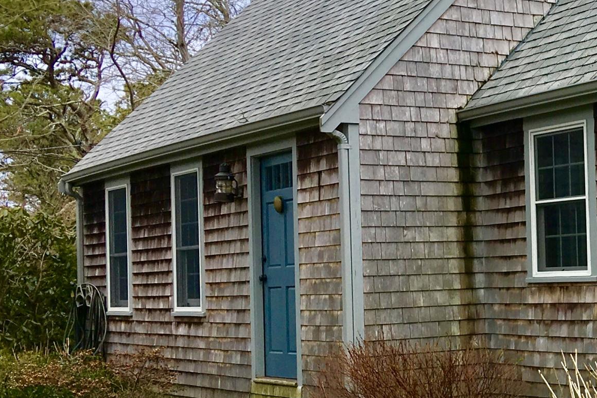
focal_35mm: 78
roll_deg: +1.5
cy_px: 225
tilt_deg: +3.5
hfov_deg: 24.3
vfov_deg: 17.5
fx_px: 1293
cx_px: 653
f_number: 2.2
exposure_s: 1/1099
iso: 25
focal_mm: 4.15
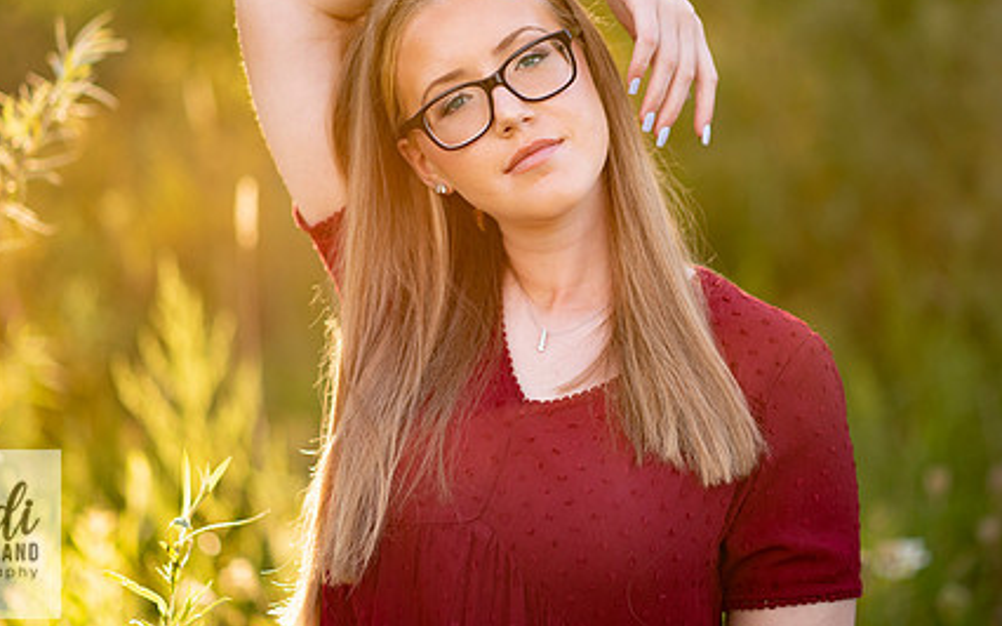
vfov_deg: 11.1
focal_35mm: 118
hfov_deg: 17.7
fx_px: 3221
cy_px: 197
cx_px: 539
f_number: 1.8
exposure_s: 1/400
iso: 125
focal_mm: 85
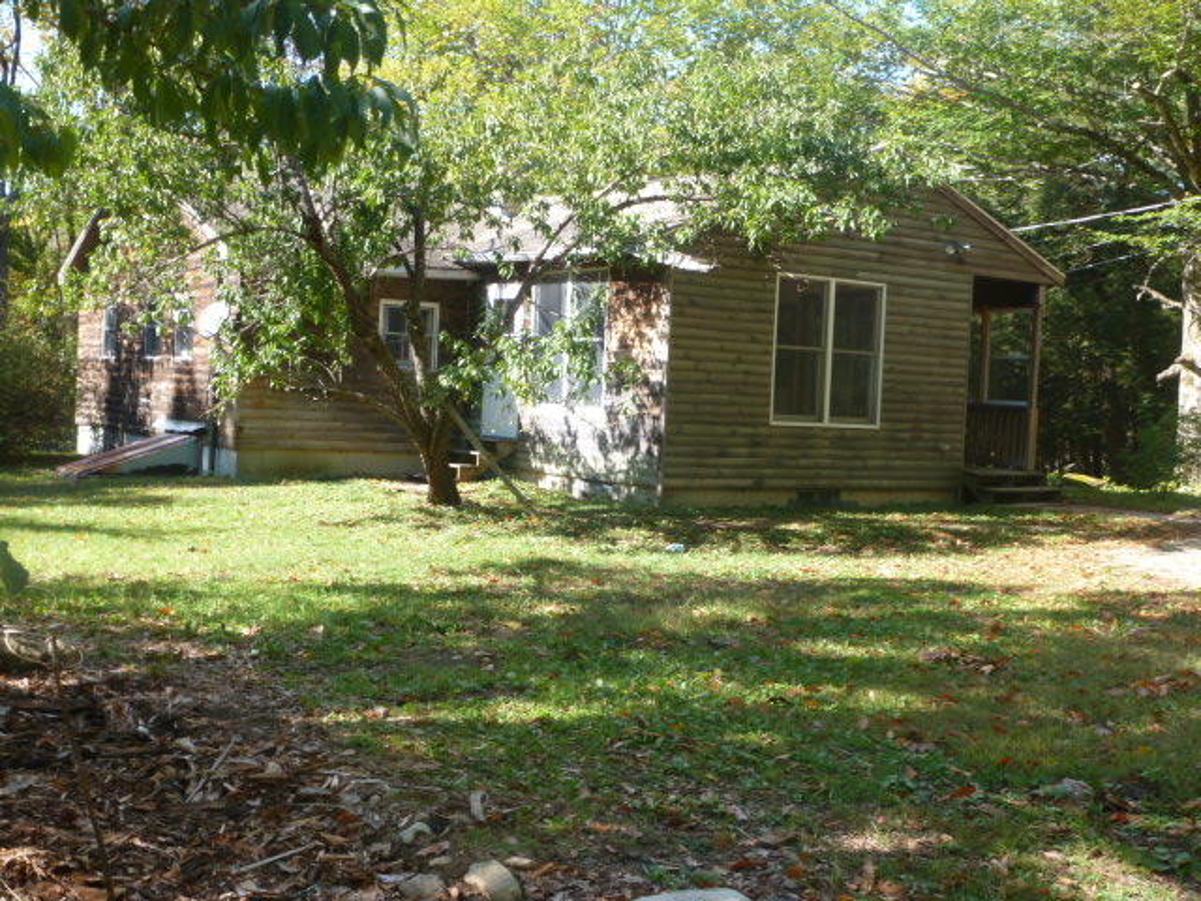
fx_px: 1422
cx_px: 600
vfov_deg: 35.1
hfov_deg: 45.8
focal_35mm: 41
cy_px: 450
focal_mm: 7.4
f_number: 3.9
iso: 100
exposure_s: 1/125
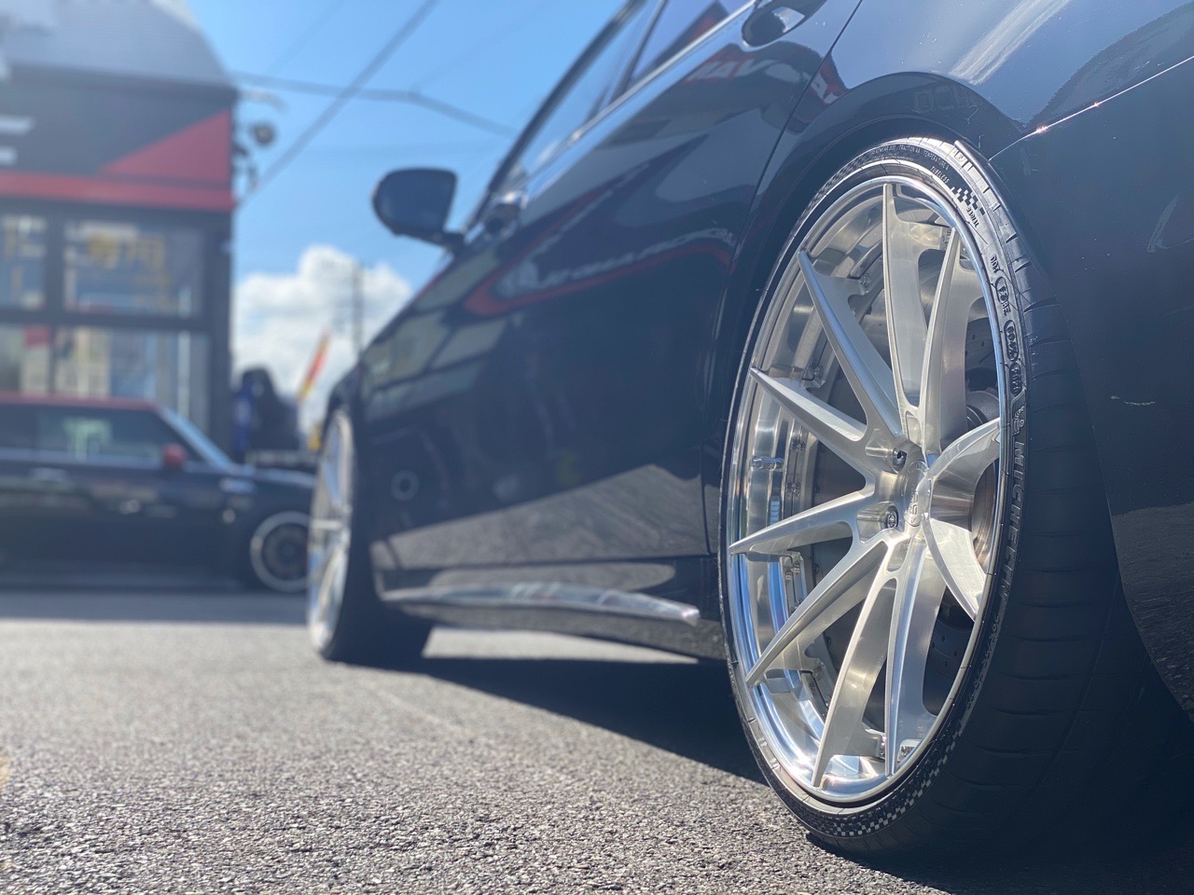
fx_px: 1794
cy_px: 448
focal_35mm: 52
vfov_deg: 28.0
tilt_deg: +3.0
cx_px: 597
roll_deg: -0.4
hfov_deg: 36.8
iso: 20
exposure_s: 1/999
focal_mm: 6
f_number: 2
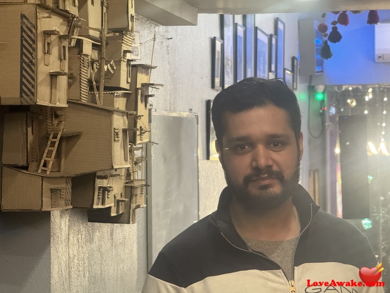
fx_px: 1352
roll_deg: +0.8
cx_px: 195
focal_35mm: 120
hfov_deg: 16.4
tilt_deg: +0.5
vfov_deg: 12.3
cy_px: 146
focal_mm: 15.66
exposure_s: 1/33
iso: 640
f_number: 2.8
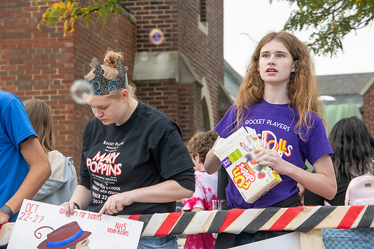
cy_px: 124
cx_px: 187
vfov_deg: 8.1
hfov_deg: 12.1
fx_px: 1766
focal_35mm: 170
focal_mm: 170
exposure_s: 1/250
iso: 3200
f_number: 11
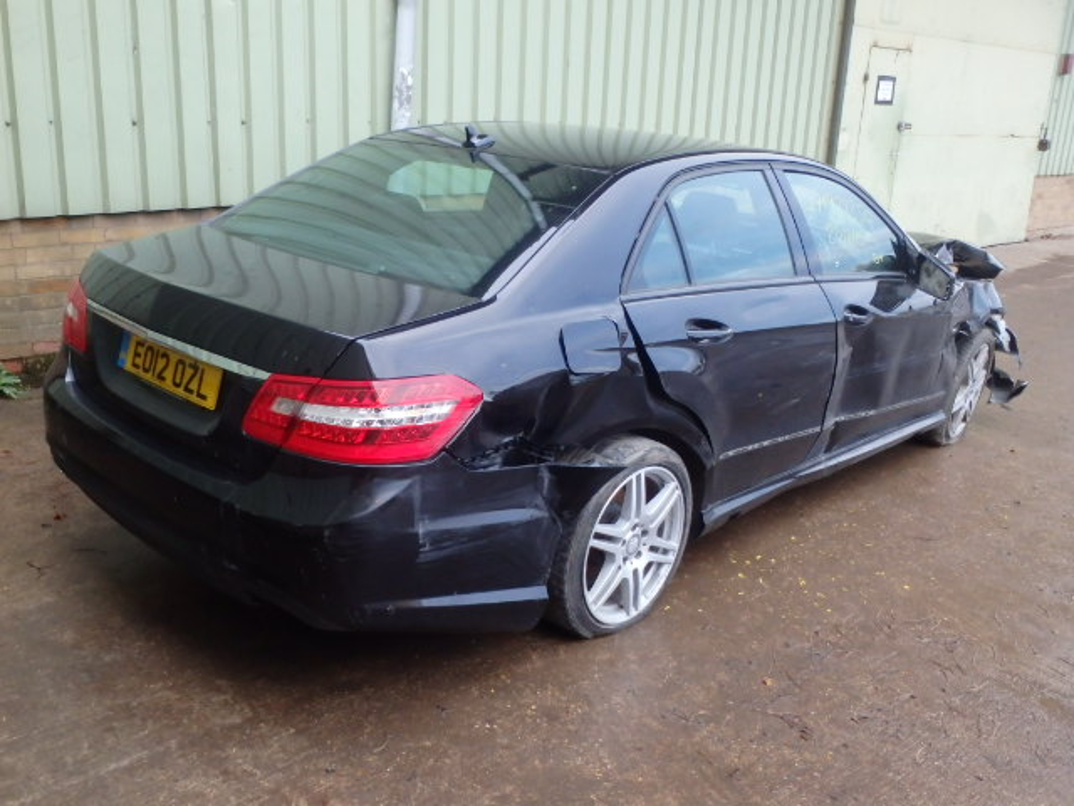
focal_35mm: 34
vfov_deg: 41.8
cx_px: 537
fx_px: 1055
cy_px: 403
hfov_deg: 54.0
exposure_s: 1/30
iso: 640
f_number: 4.4
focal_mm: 6.1
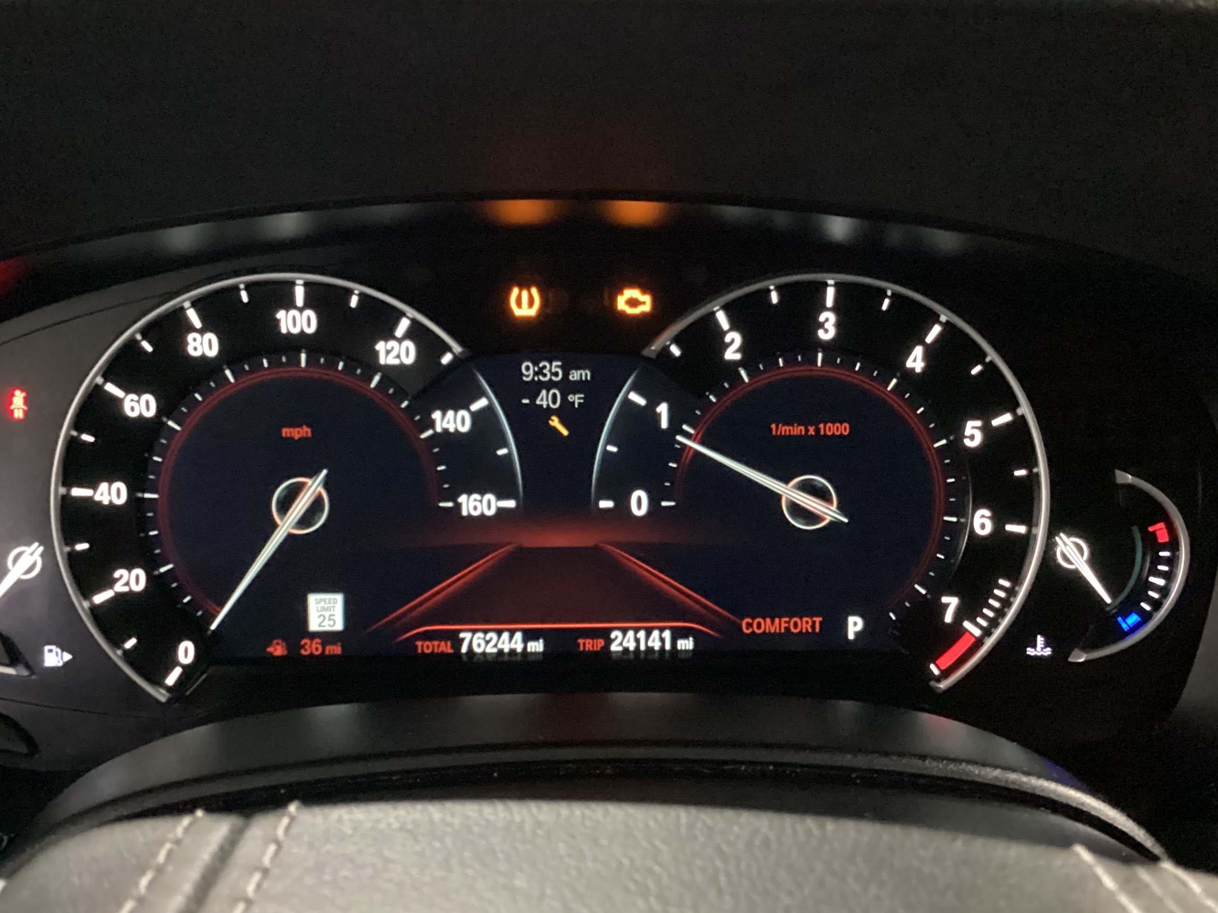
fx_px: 1372
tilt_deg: -25.3
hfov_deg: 47.8
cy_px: 489
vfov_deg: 36.8
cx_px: 584
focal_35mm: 39
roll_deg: -1.6
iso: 800
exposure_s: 1/17
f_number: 2.4
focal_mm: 3.3
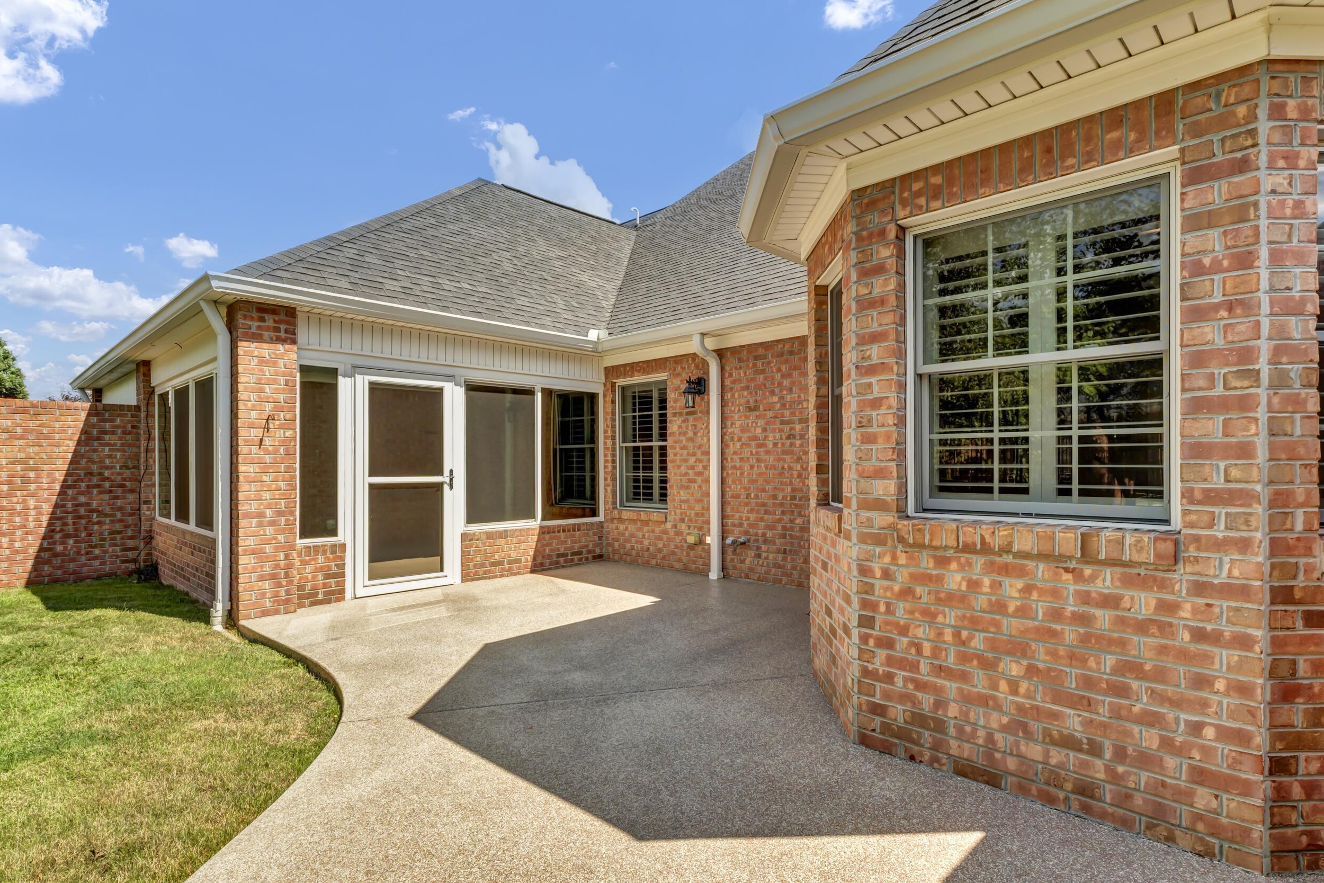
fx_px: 662
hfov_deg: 89.9
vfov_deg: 67.4
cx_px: 703
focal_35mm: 18
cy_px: 457
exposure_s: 1/125
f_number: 8
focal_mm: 10
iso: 100
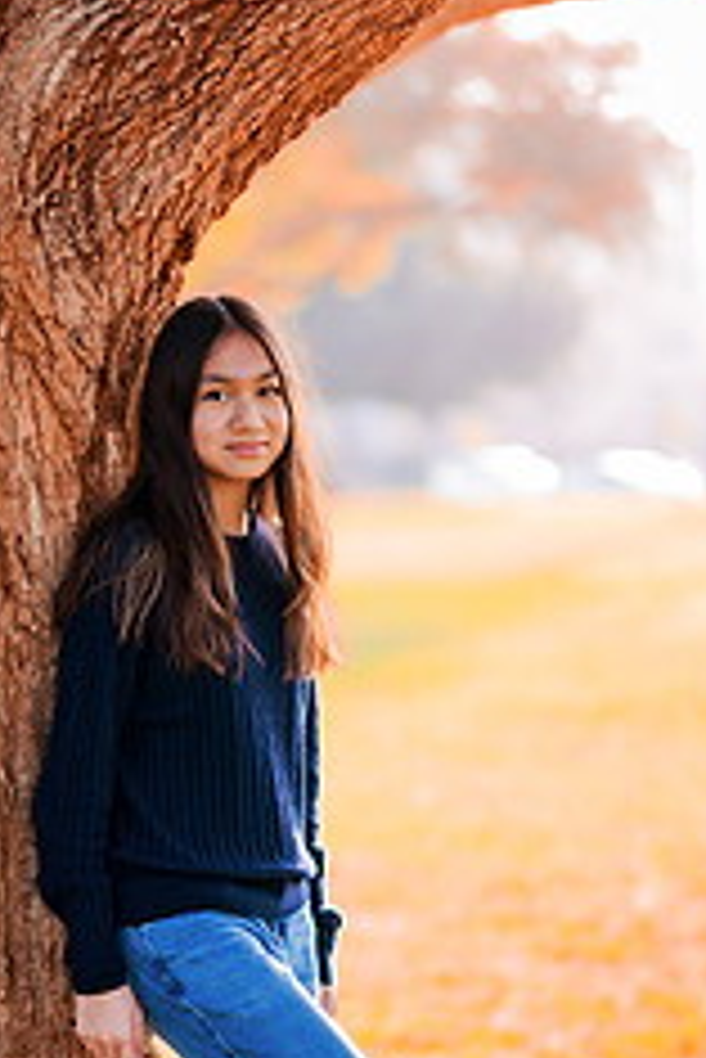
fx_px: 3260
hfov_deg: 12.3
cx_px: 148
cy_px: 765
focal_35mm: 111
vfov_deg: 18.3
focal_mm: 58
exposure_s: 1/500
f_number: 1.4
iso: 100
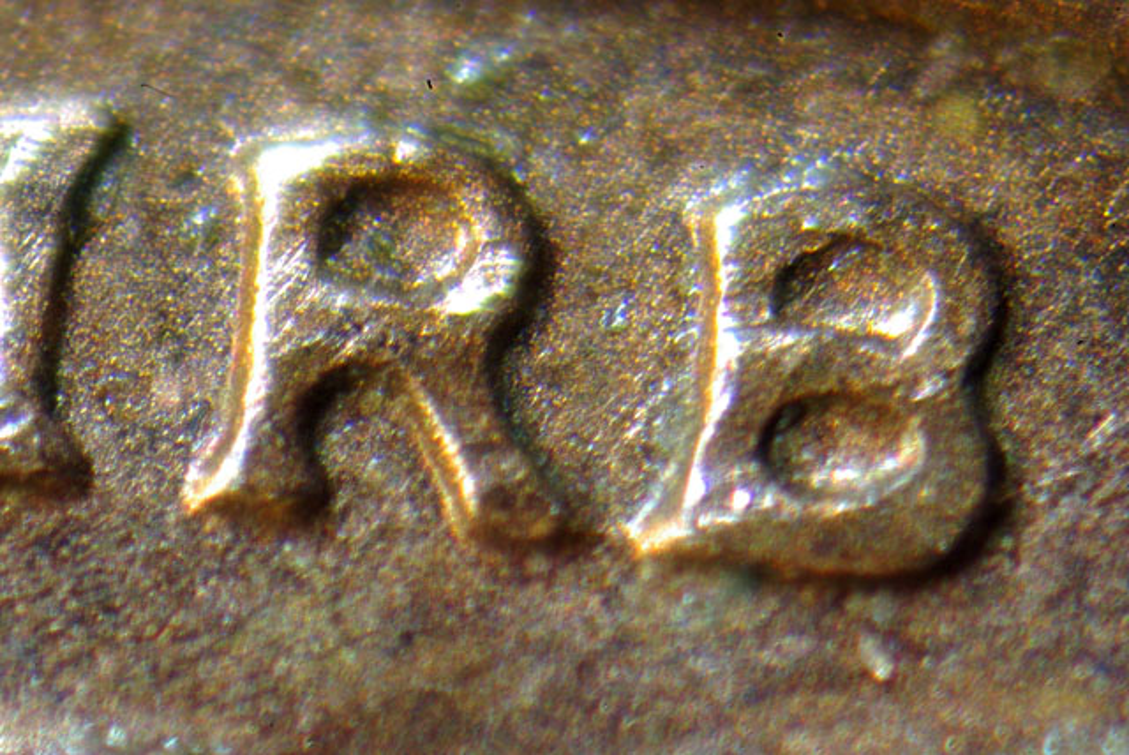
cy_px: 378
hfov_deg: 4.6
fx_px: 14125
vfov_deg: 3.1
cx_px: 564
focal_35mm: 450
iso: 100
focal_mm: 300
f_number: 11
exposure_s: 3
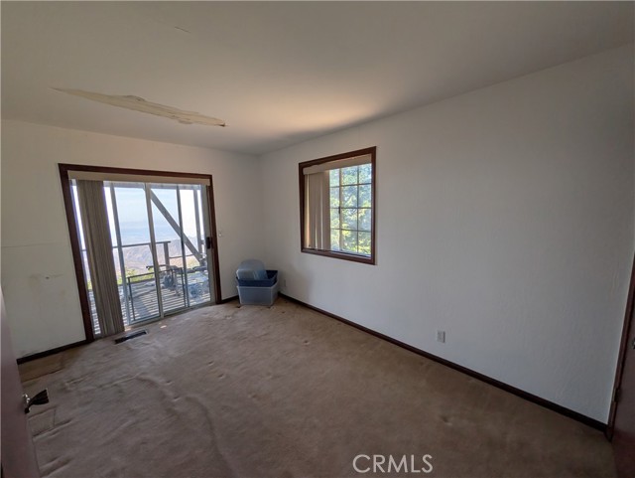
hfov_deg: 110.5
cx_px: 318
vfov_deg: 94.6
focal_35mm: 12
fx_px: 220
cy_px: 239
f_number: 1.7
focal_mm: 2.02
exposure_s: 1/609
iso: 50
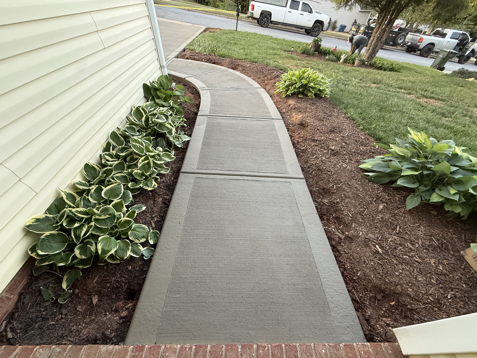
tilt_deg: -44.8
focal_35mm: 14
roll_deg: -4.0
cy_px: 179
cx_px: 238
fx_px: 193
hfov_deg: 102.1
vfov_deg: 85.7
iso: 250
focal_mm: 2.22
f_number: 2.2
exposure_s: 1/99
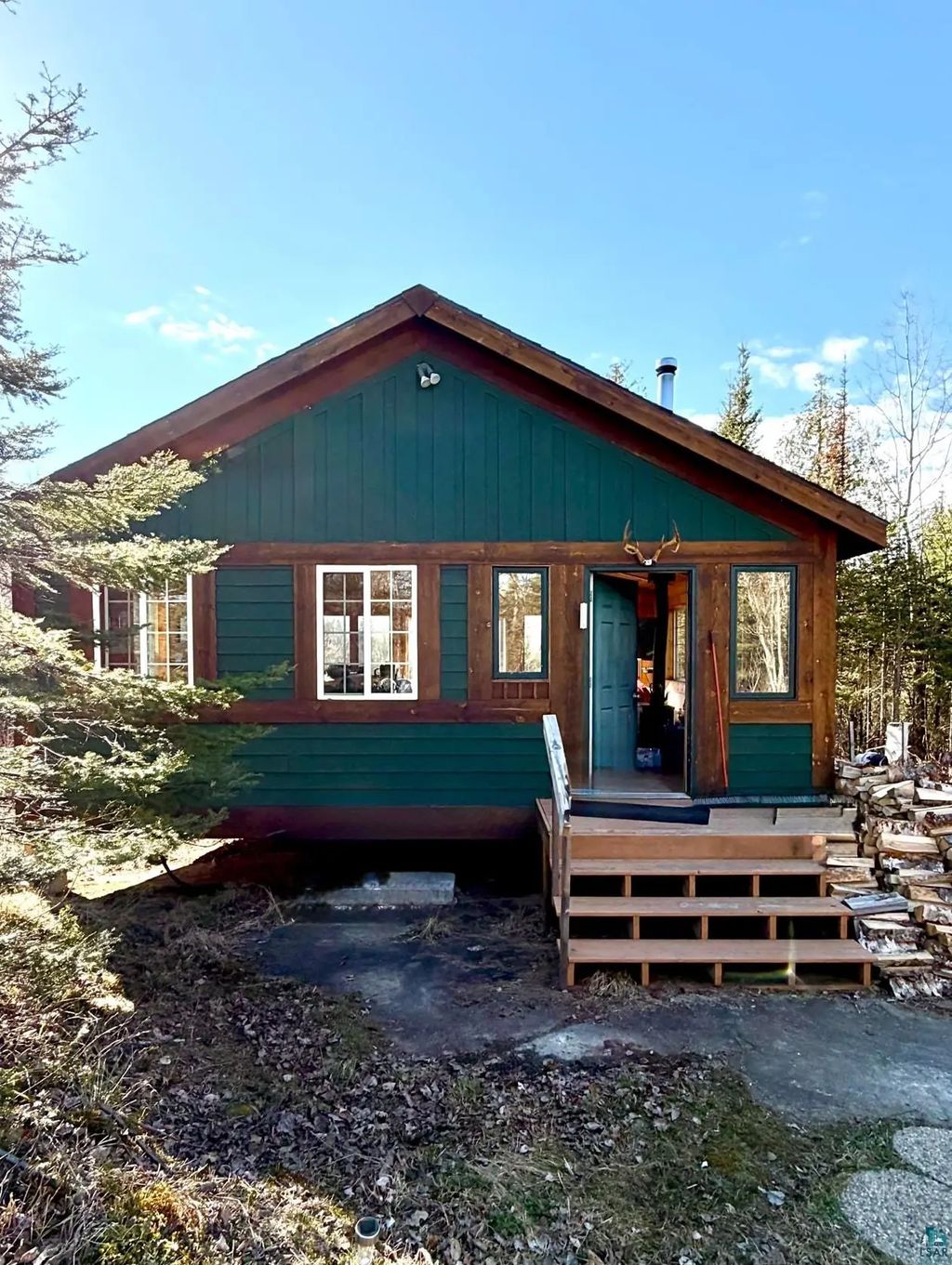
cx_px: 476
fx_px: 512
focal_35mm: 14
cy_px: 632
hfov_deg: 85.8
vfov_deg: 102.0
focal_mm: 2.22
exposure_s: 1/679
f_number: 2.2
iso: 40
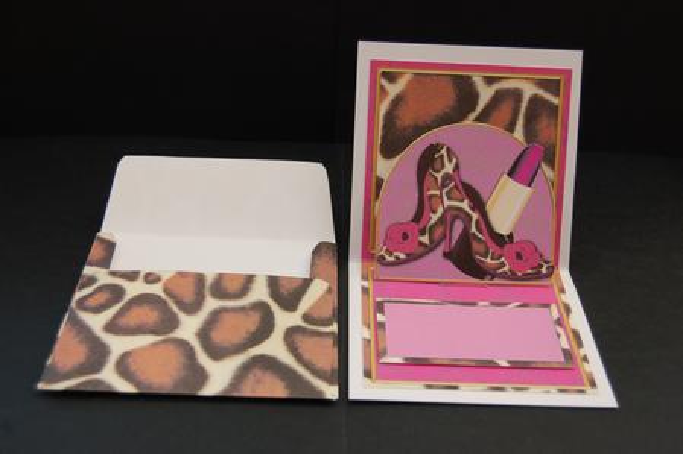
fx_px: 996
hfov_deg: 37.9
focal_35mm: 52
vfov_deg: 25.7
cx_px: 342
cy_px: 227
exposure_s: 1/125
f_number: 5.6
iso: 400
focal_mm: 35
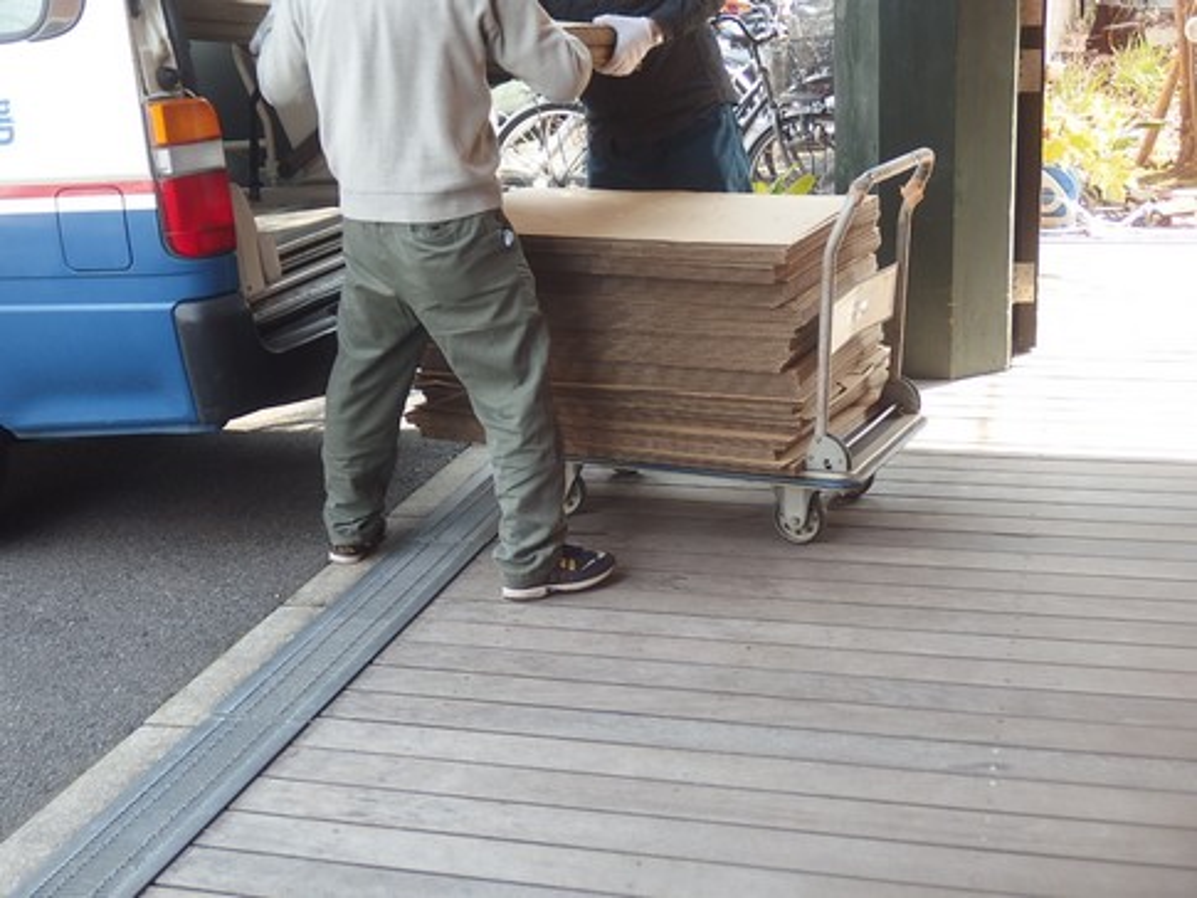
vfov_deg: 26.1
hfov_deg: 34.3
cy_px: 449
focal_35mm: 56
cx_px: 598
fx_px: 1937
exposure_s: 1/160
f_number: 2.5
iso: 100
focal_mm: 10
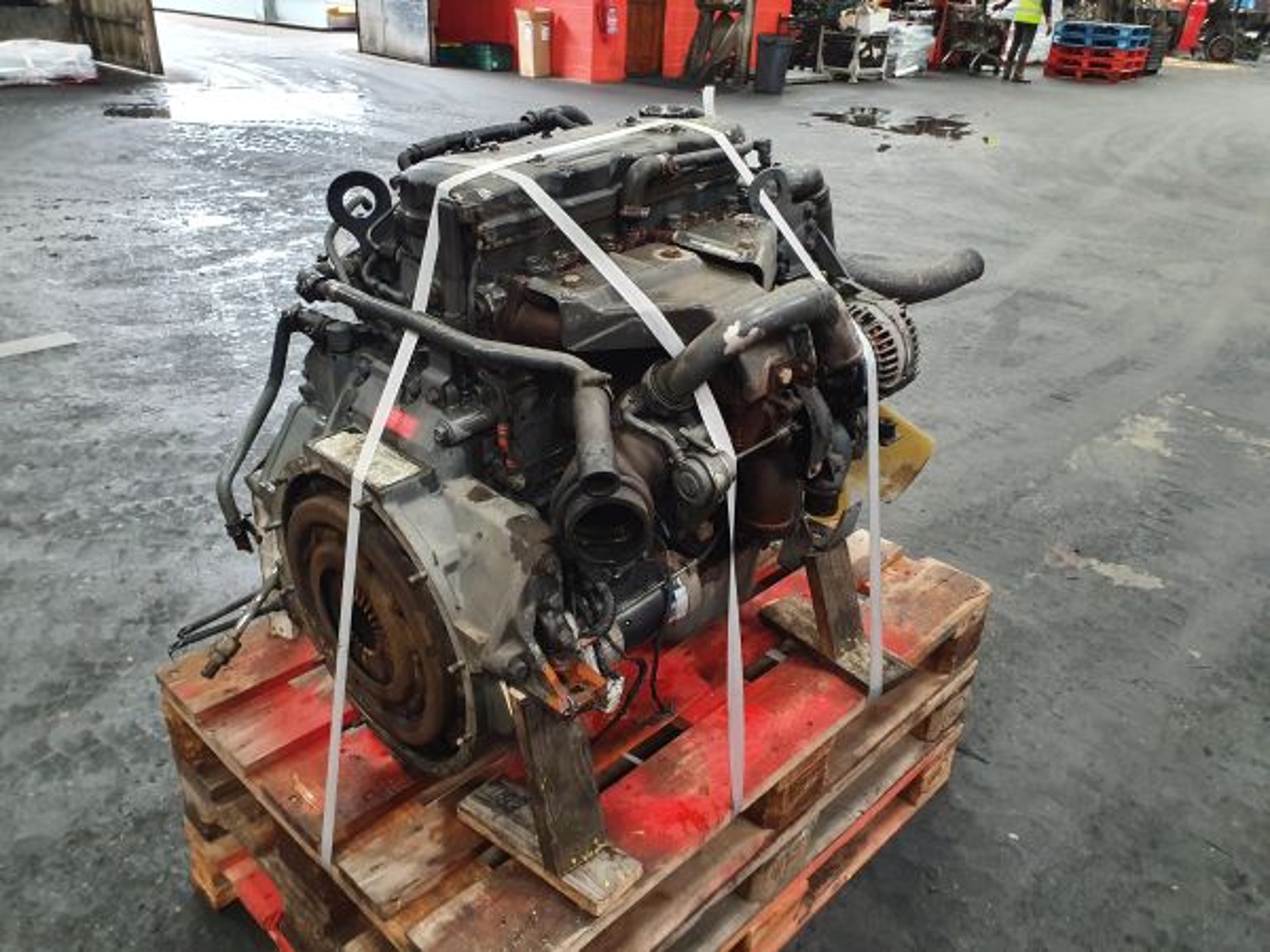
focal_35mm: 26
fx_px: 954
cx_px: 635
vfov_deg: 53.1
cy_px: 476
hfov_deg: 67.3
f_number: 2.4
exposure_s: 1/100
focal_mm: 4.32
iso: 320
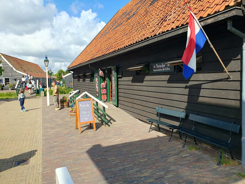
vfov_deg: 53.1
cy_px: 92
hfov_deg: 67.3
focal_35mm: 26
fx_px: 184
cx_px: 122
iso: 50
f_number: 2.4
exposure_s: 1/1111
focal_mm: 4.3
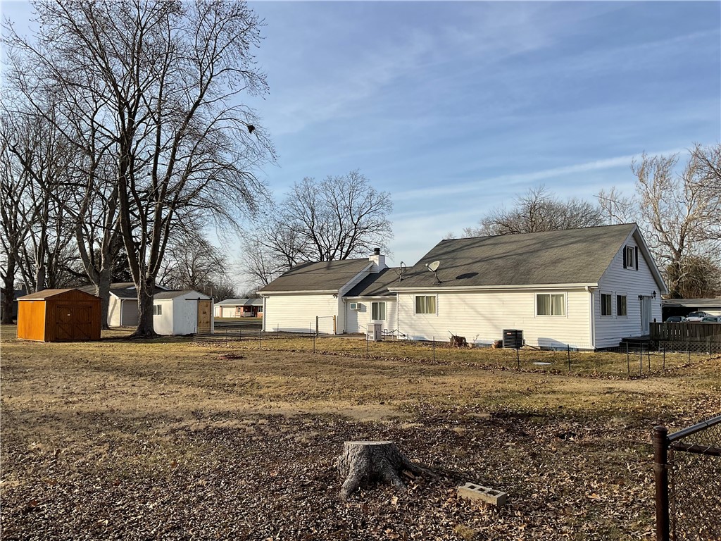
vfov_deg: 48.2
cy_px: 270
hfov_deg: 61.7
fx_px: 604
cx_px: 360
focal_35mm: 29
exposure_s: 1/1730
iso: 16
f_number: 1.8
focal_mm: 3
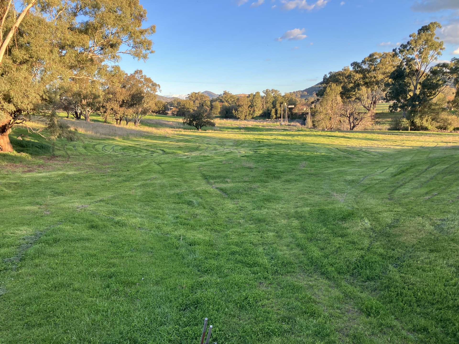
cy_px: 172
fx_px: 371
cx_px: 230
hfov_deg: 63.4
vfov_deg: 49.7
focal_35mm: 28
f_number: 1.8
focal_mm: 3.99
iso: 25
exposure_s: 1/185
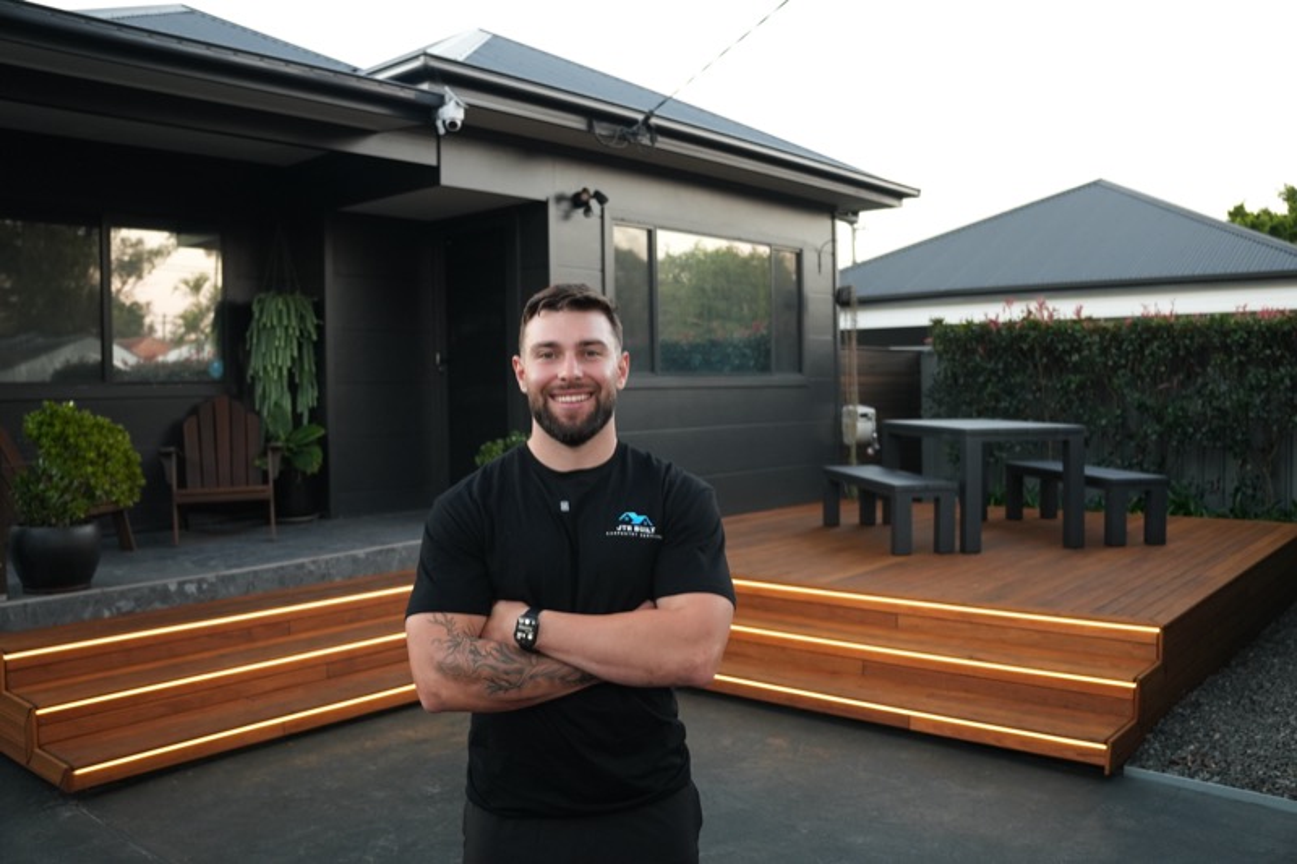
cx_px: 648
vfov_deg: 43.8
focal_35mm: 30
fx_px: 1075
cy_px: 432
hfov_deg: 62.2
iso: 640
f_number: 2.8
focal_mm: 19.9
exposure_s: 1/30
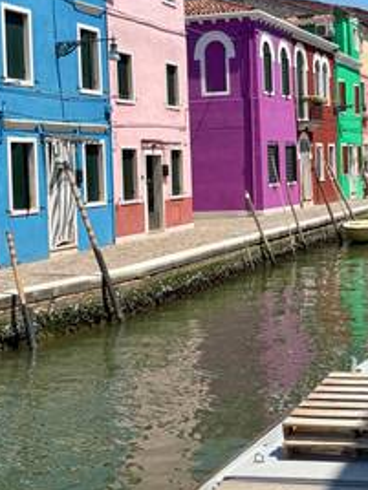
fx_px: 879
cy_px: 176
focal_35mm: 62
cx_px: 341
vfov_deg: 31.0
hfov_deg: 23.0
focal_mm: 5.96
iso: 50
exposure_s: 1/4065
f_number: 1.6
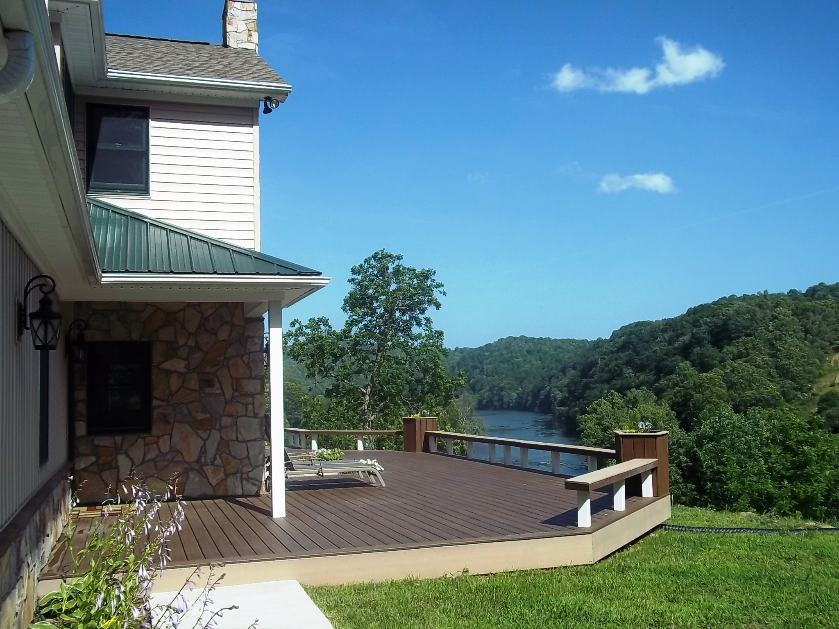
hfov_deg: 51.4
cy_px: 314
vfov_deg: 39.7
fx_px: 873
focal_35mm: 36
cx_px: 420
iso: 80
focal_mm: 6.5
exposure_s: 1/250
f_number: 8
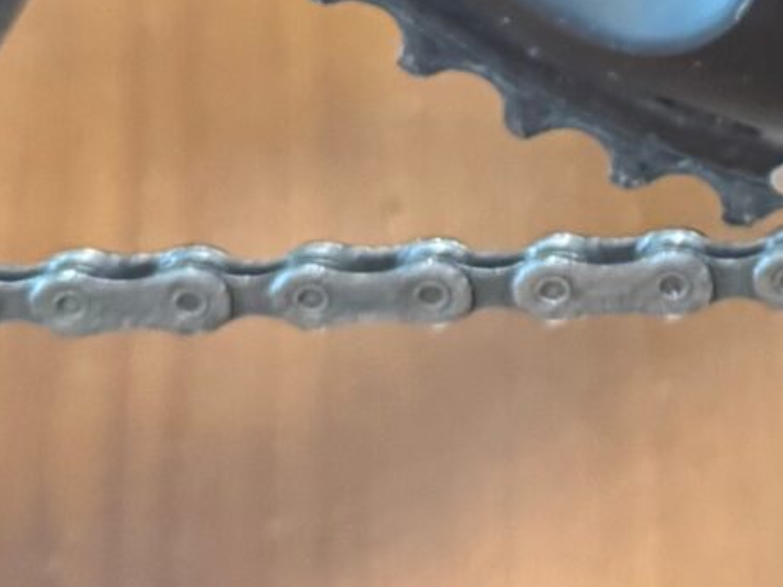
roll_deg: -1.6
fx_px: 3053
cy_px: -451
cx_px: 1261
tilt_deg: -34.1
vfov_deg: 10.4
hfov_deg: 13.5
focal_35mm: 135
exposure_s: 1/50
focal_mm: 6.76
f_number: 1.78
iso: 640
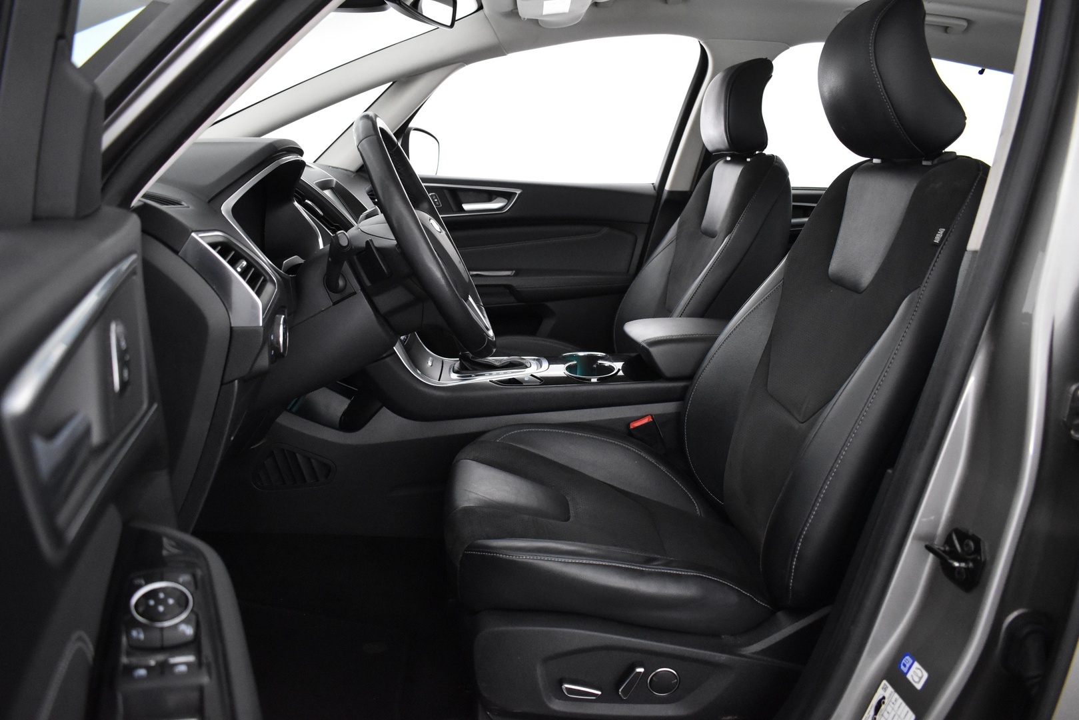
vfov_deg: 47.9
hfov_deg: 67.4
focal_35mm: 27
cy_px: 360
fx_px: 809
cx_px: 540
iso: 3200
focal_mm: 18
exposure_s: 1/50
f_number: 3.5
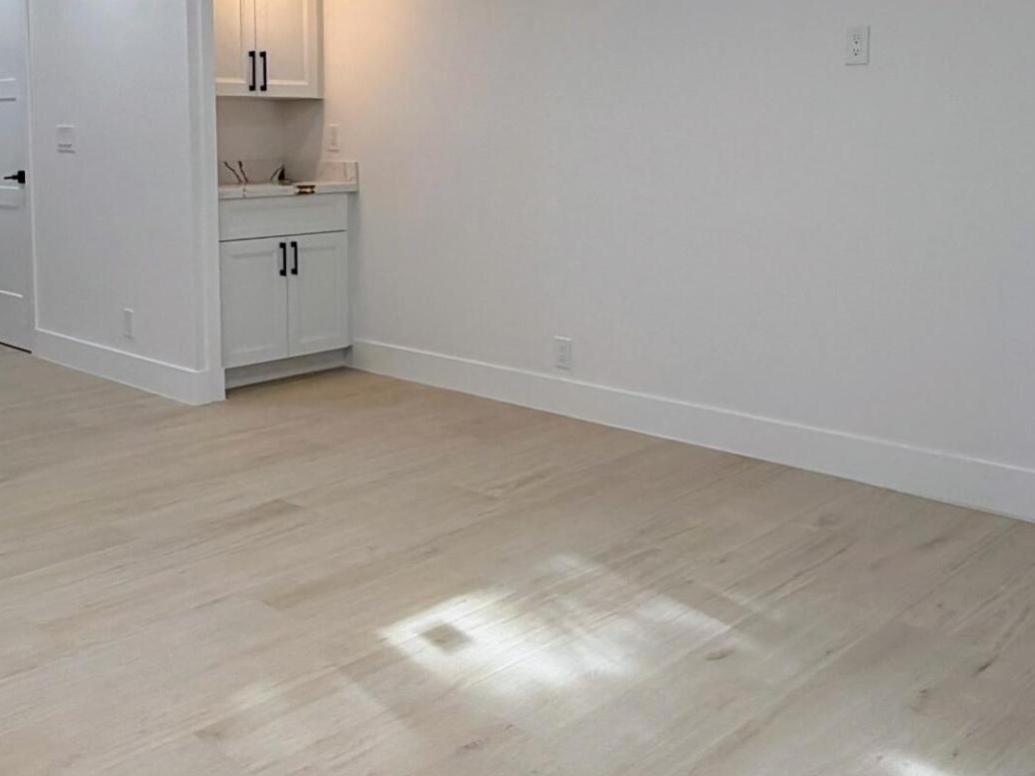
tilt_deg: -3.5
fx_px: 1166
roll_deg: +1.6
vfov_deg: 36.1
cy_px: 216
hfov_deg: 47.6
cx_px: 406
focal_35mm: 39
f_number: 2.2
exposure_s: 1/120
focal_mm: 2.22
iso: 64
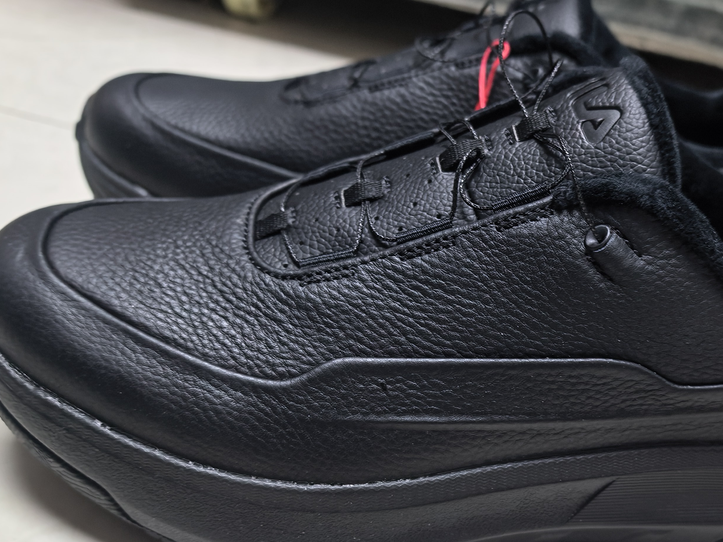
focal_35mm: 40
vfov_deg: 35.7
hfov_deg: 45.8
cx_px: 501
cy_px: 343
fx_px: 835
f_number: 2
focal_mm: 8.5
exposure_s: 1/100
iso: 250
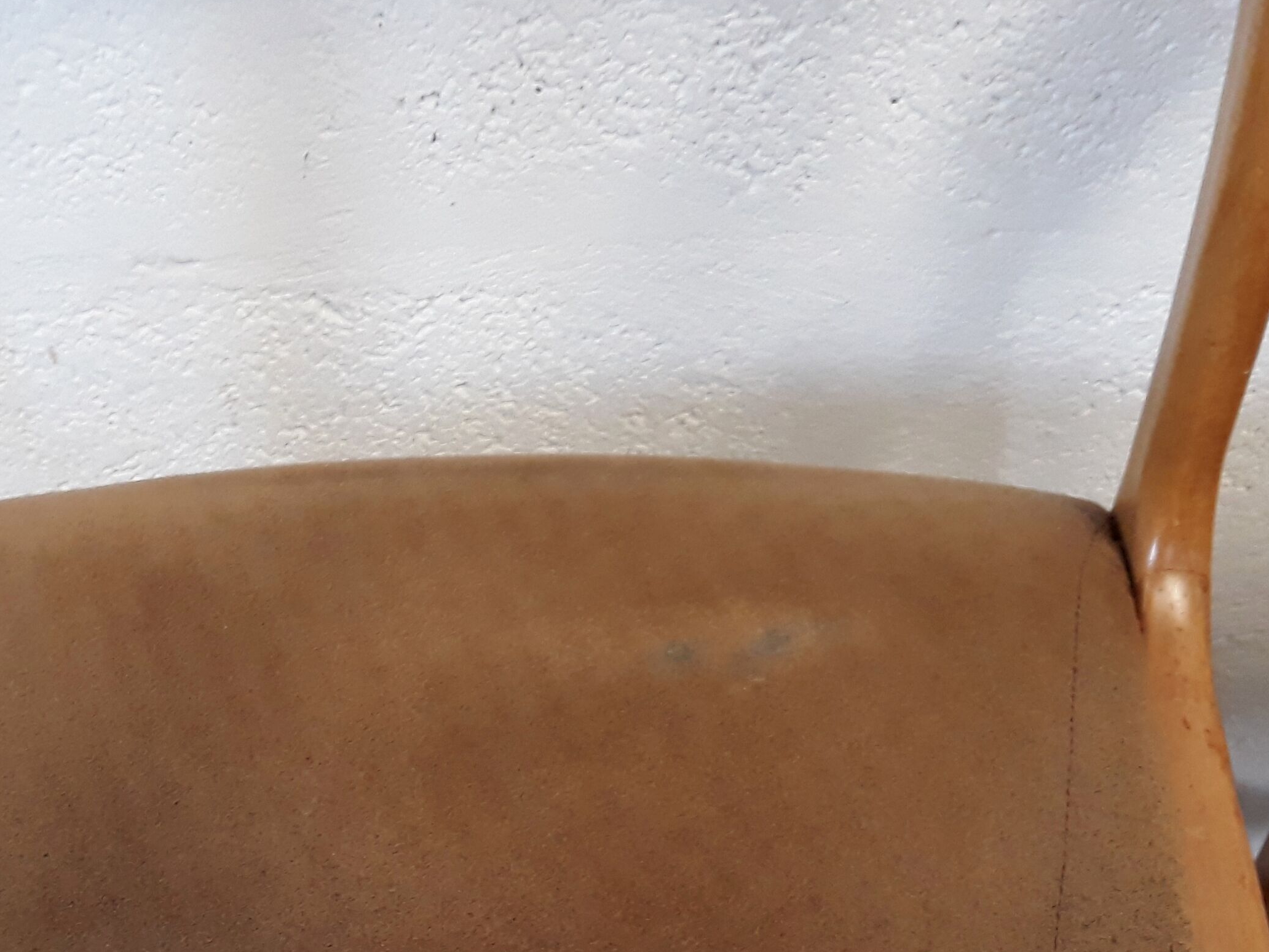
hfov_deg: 35.3
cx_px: 471
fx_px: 1980
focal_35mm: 54
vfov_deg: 26.2
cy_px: 847
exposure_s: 1/50
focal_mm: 3.71
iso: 200
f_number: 1.7
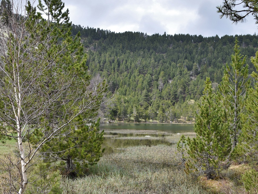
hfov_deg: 46.8
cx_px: 129
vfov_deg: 35.1
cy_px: 147
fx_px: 298
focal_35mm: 40
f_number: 8
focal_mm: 18
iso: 200
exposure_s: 1/320
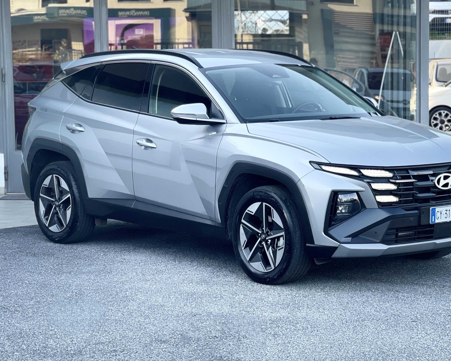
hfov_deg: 21.2
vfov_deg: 17.1
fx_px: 1201
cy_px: 182
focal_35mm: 90
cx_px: 258
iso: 32
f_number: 2.2
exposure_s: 1/121
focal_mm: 7.5
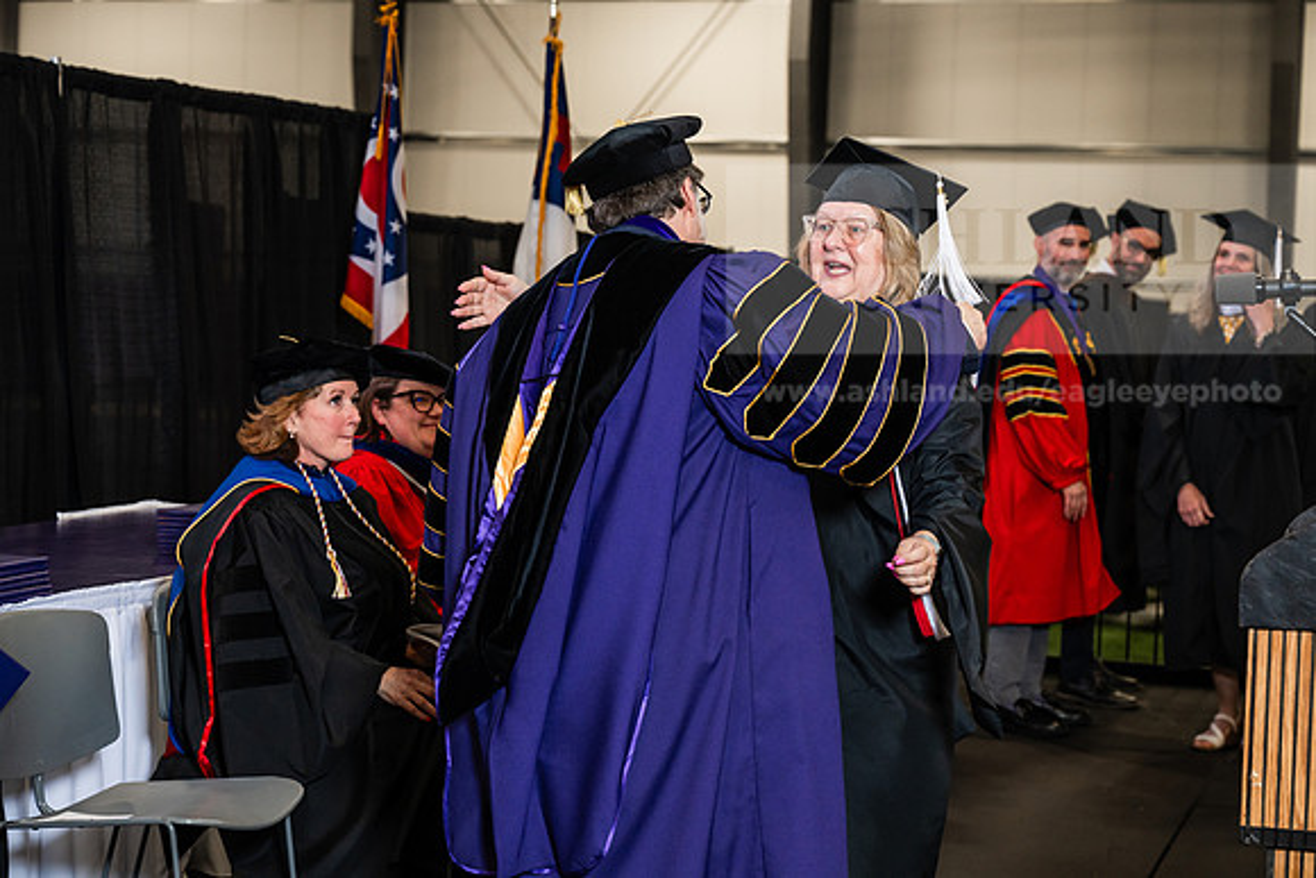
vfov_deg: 19.5
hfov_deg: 28.8
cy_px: 439
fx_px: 2559
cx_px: 658
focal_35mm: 70
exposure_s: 1/200
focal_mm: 70
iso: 1250
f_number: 4.5
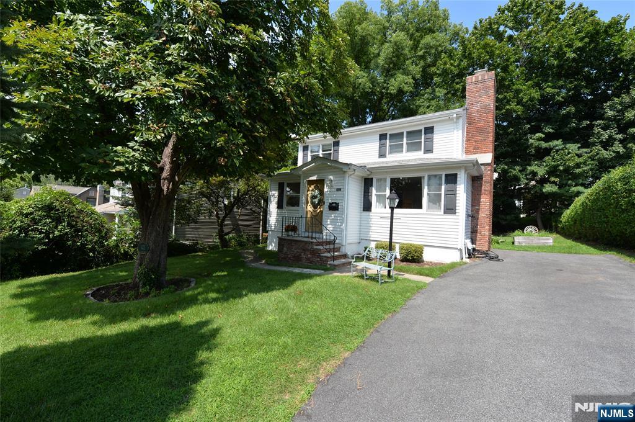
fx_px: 264
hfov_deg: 100.5
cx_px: 318
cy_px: 211
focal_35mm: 15
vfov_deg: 77.2
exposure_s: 1/250
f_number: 8
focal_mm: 15
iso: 200
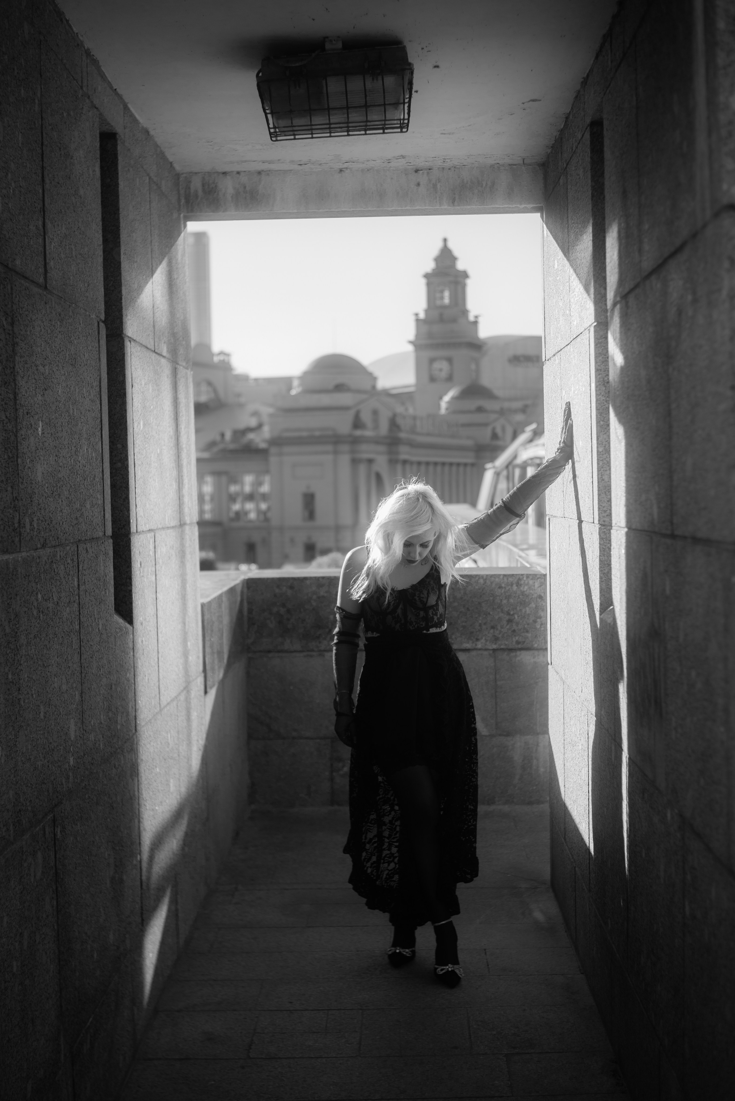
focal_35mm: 18
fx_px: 551
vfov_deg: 90.0
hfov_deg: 67.4
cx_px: 368
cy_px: 550
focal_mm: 18
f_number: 1.8
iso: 125
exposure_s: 1/500
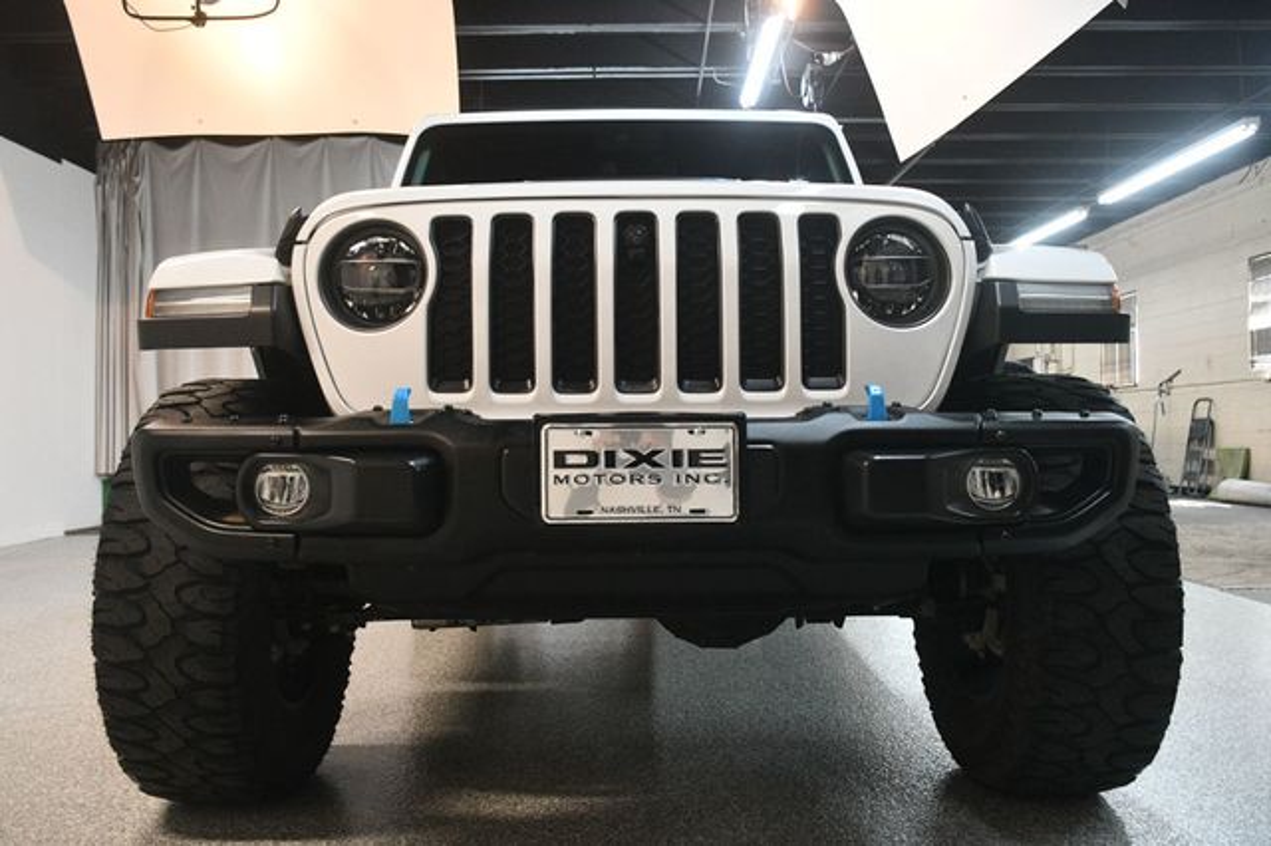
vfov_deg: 43.6
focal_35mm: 30
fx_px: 1059
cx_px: 636
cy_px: 423
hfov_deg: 62.0
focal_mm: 20
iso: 2000
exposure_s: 1/125
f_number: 3.5
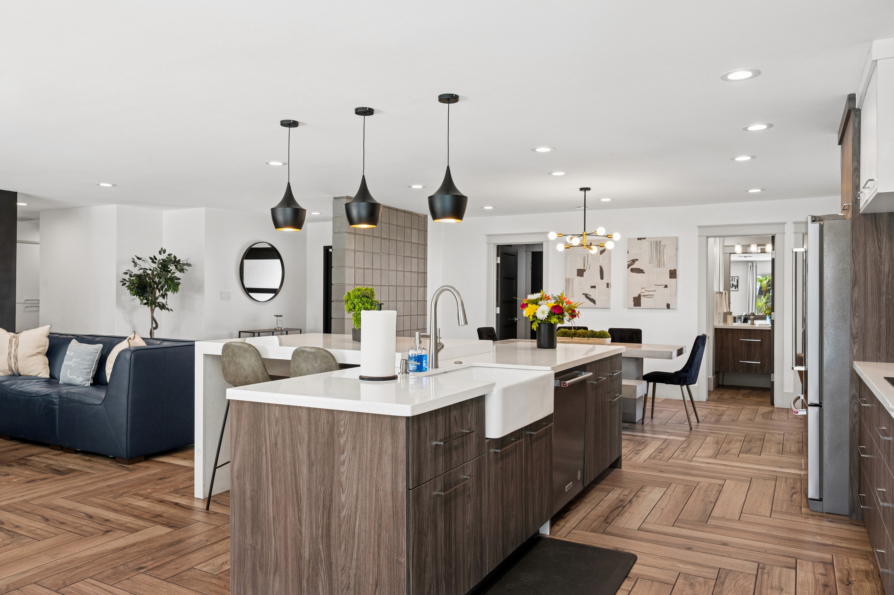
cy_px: 298
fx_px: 596
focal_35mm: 24
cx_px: 447
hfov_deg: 73.8
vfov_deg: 53.1
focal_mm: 24
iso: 320
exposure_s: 1/40
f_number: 8
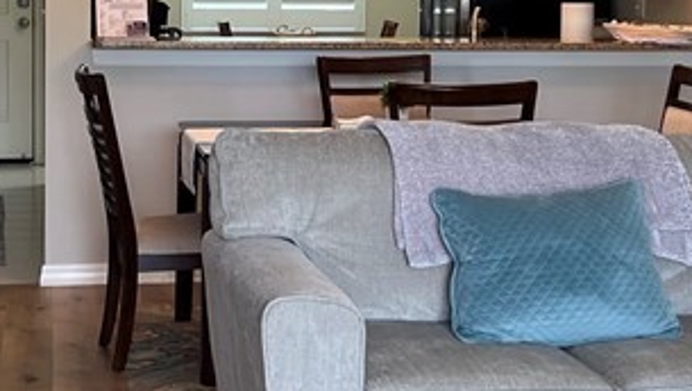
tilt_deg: -4.1
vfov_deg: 12.7
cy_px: 68
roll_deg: -1.3
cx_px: 299
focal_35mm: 95
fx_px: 1744
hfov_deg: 22.4
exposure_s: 1/60
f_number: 1.5
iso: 80
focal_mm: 5.7
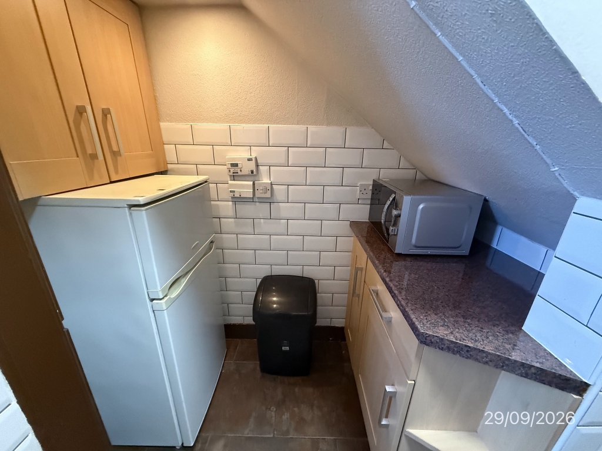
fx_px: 243
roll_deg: -1.0
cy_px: 226
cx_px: 301
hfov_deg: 102.1
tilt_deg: -18.2
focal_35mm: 14
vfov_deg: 85.7
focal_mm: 2.22
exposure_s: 1/50
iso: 800
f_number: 2.2
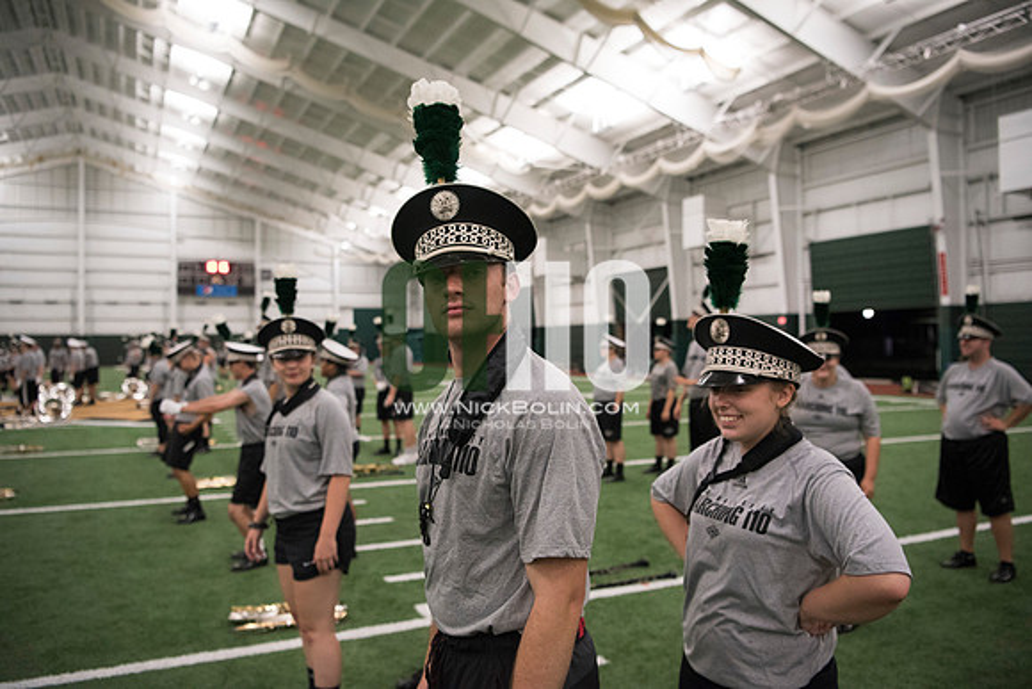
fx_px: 831
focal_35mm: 29
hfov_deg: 63.6
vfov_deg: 45.0
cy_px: 344
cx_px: 516
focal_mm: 29
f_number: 3.2
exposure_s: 1/320
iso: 3200
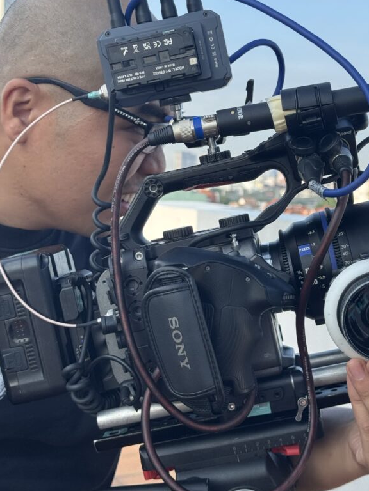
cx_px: 245
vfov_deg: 30.2
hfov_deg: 22.8
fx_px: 910
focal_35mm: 64
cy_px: 197
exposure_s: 1/1238
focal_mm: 6.76
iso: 64
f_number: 1.78
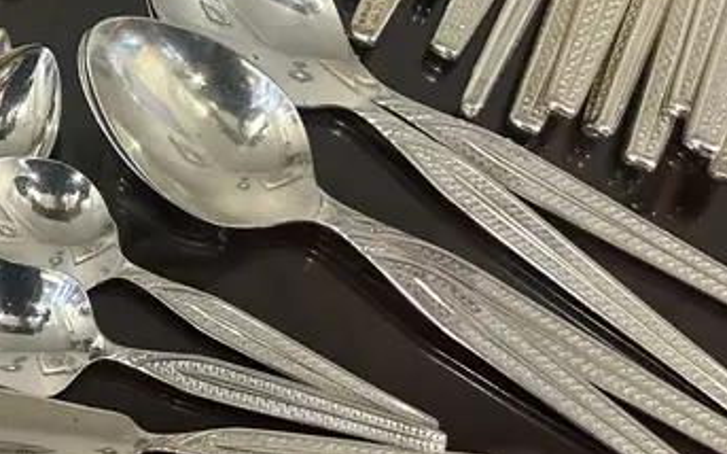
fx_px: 1505
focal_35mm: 76
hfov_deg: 26.2
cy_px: -93
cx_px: 66
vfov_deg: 16.4
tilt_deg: -59.8
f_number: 1.78
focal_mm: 6.86
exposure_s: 1/50
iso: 320
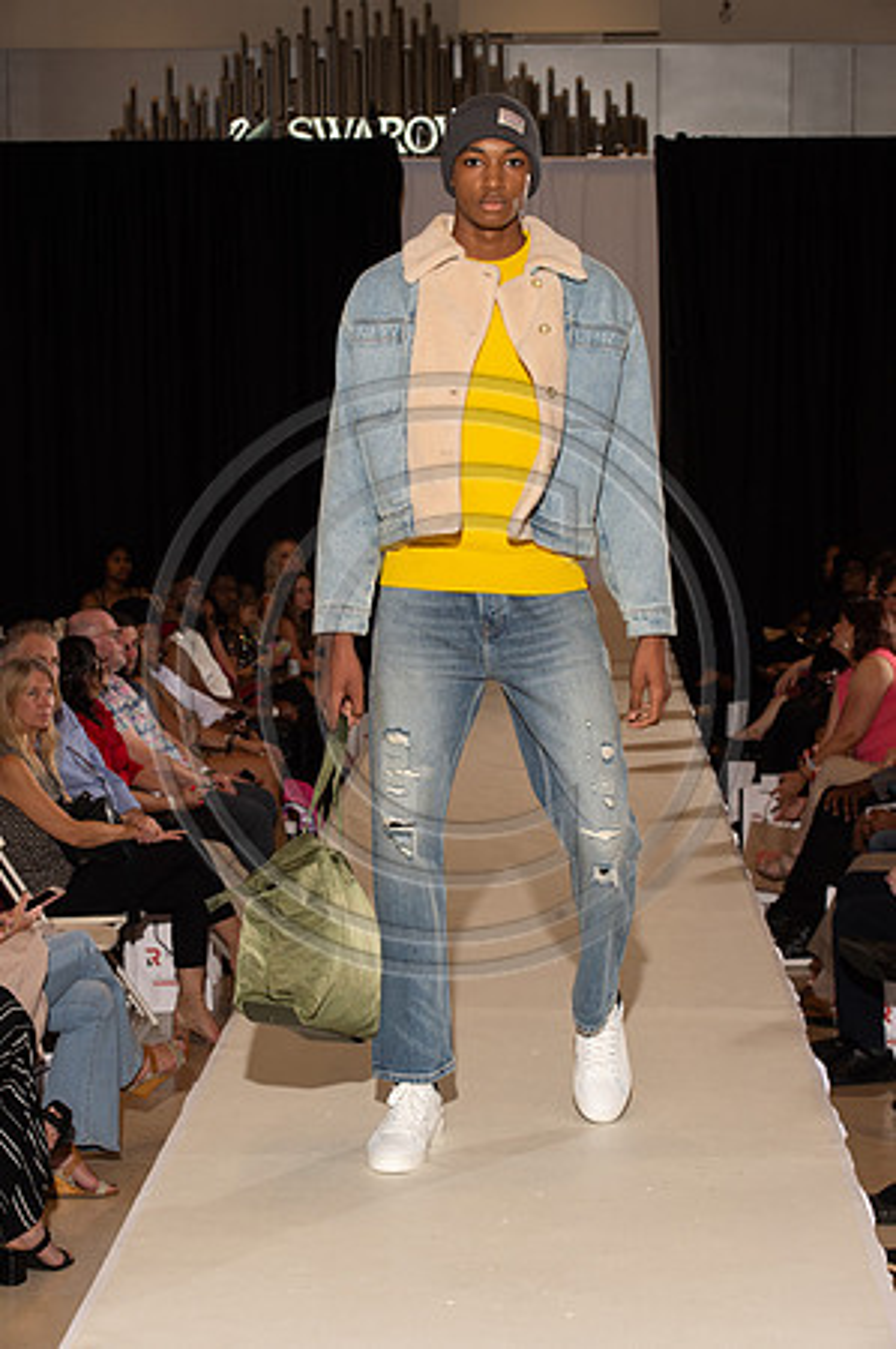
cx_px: 448
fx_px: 3068
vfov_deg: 24.8
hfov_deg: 16.6
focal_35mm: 82
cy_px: 674
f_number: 9
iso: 800
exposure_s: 1/250
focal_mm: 82
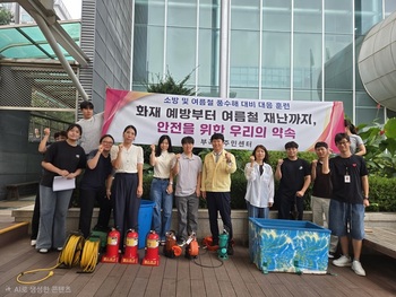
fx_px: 263
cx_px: 198
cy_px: 148
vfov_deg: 58.9
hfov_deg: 73.9
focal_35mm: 23
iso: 80
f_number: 1.8
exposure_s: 1/714
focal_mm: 5.4
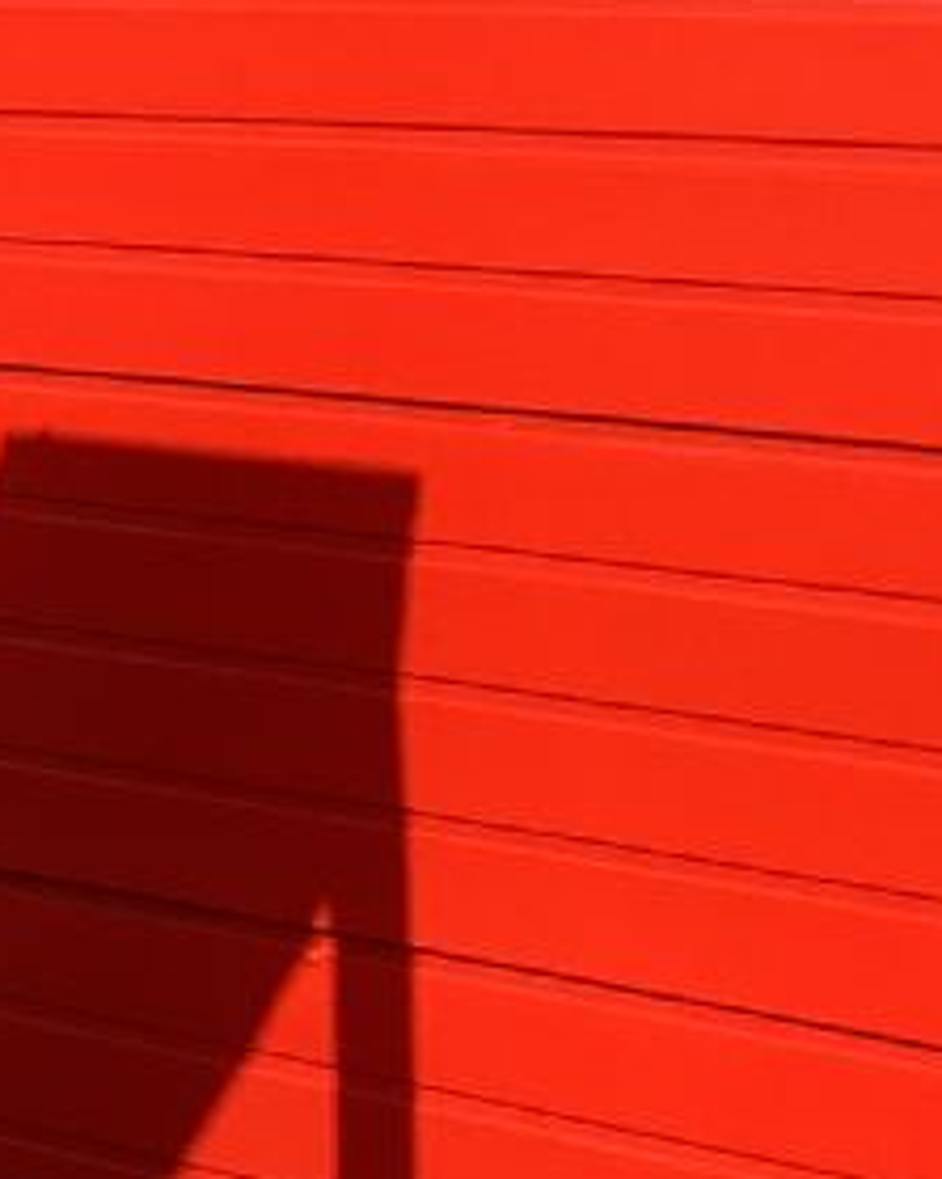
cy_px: 668
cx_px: -1377
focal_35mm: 139
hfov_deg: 9.7
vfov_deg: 13.9
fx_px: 4847
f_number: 2.4
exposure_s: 1/1274
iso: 25
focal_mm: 3.3
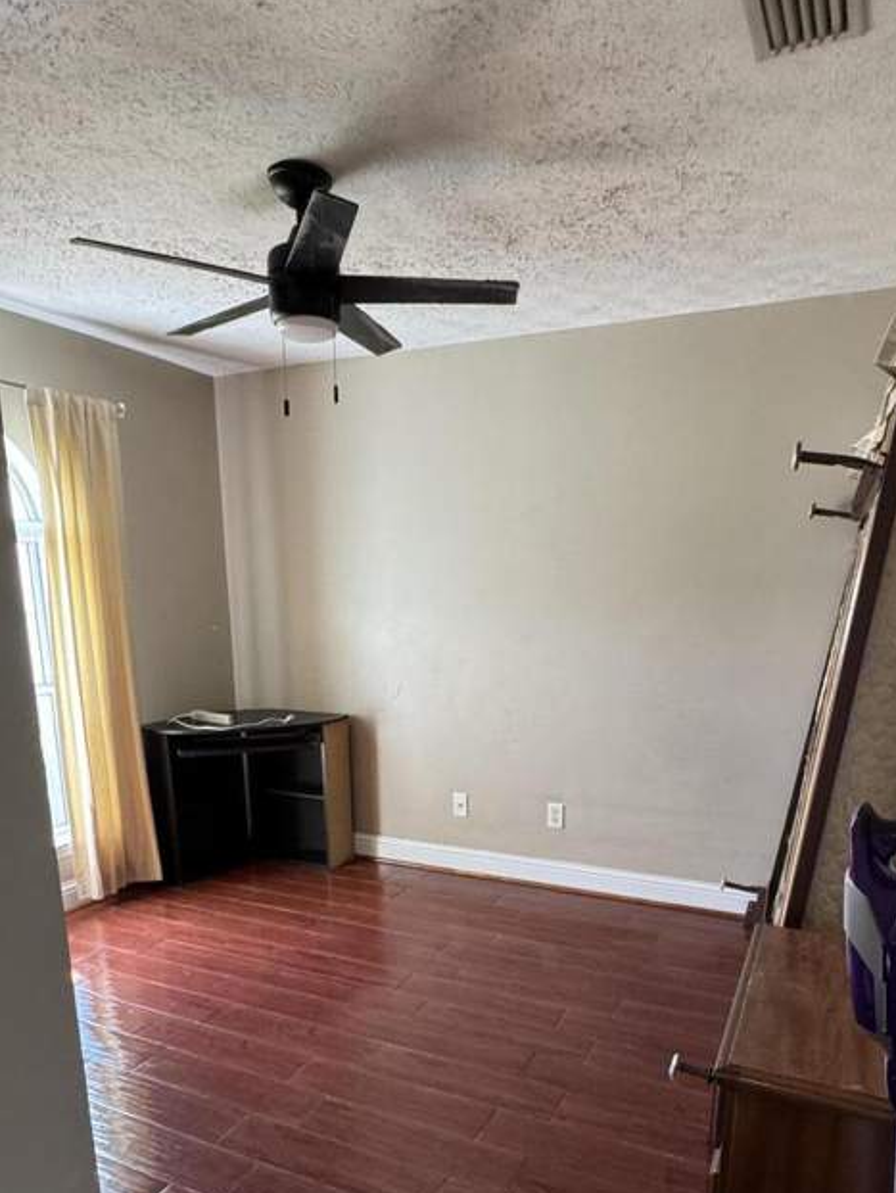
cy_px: 767
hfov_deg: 56.8
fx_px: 828
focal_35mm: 24
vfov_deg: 70.1
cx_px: 489
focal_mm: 2.22
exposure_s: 1/60
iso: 250
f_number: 2.2
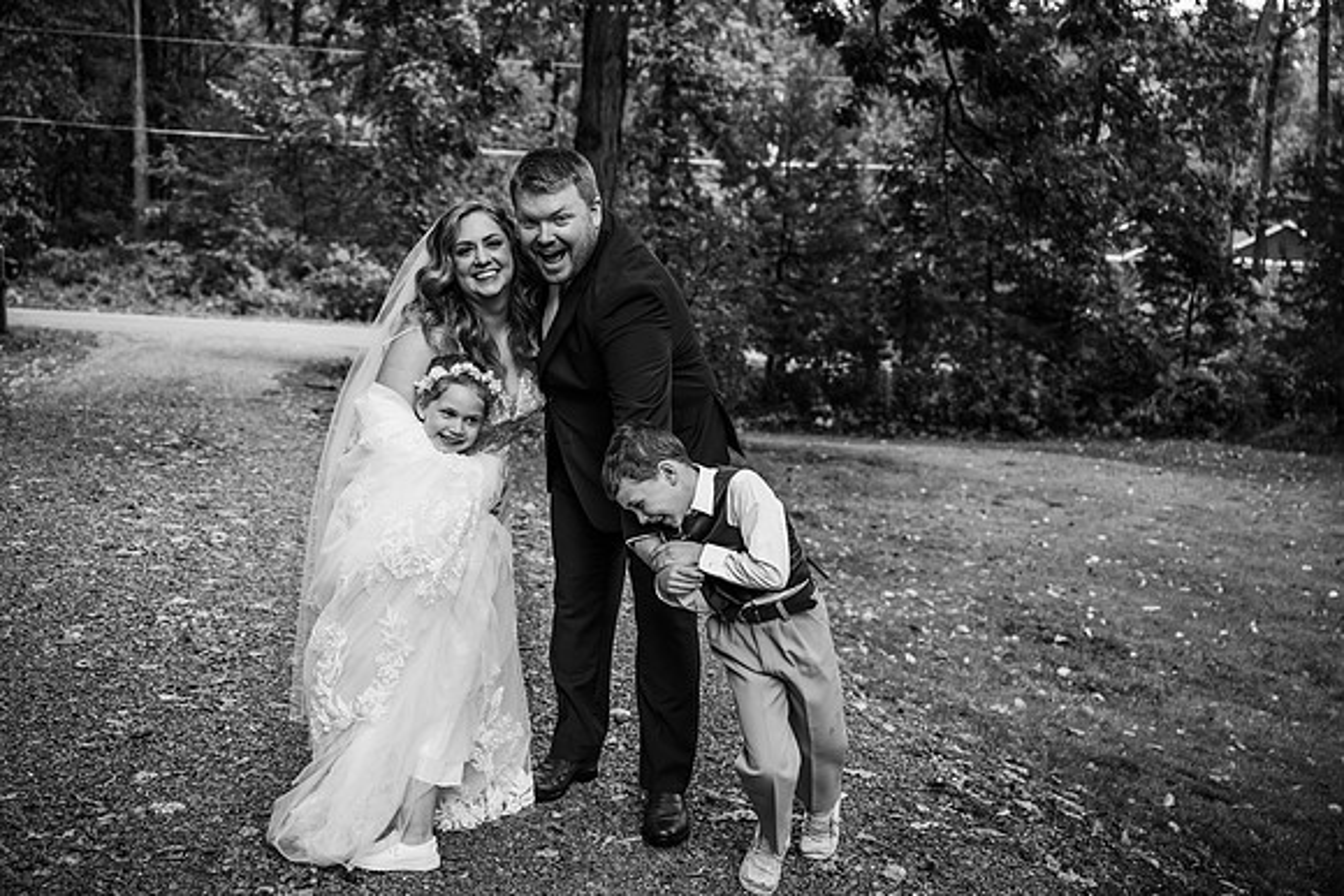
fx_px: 1344
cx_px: 672
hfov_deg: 53.1
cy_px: 448
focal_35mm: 36
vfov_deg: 36.9
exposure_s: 1/500
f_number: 3.2
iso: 200
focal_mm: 36
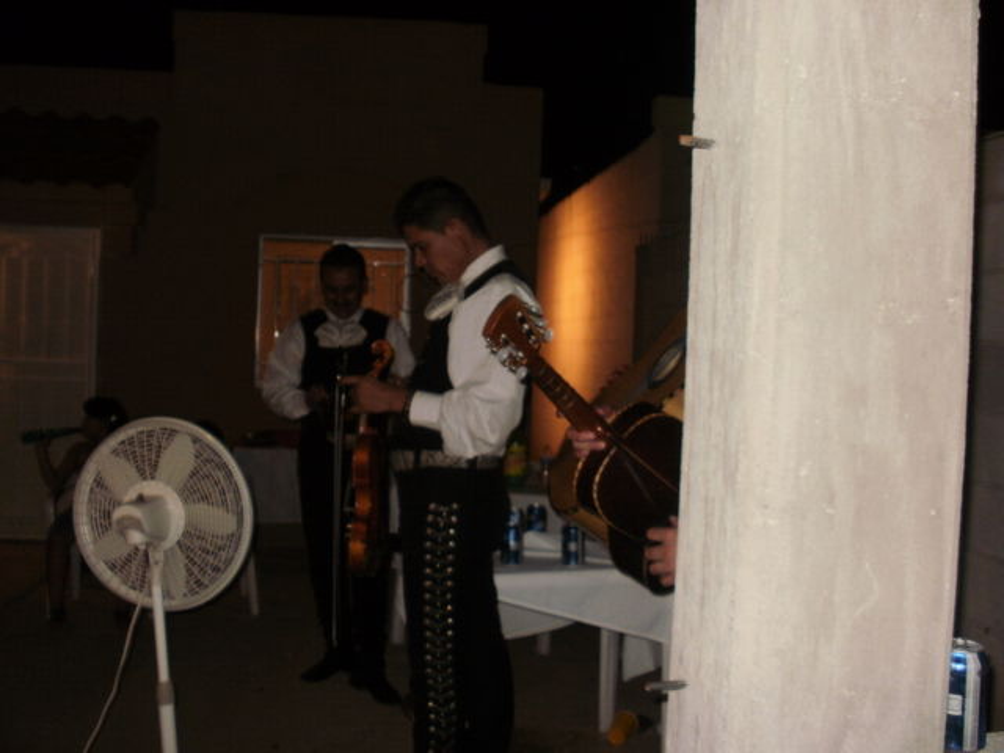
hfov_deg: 51.4
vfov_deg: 39.7
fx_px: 1044
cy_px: 376
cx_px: 502
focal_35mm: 36
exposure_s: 1/30
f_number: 3.5
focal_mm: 6.3
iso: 125
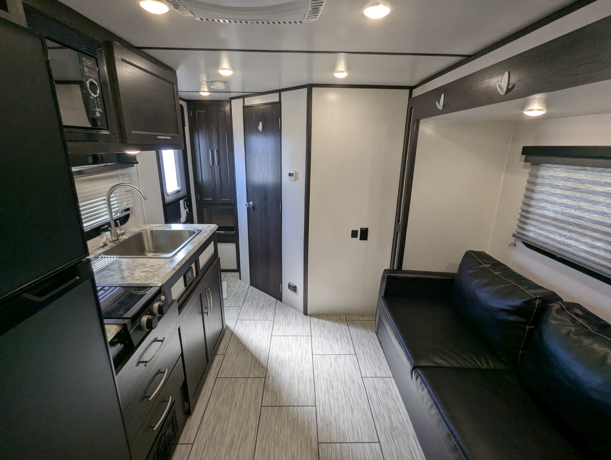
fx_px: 283
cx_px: 306
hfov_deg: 94.4
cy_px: 230
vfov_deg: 78.2
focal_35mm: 16
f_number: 2.2
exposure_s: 1/102
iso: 79
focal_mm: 2.35
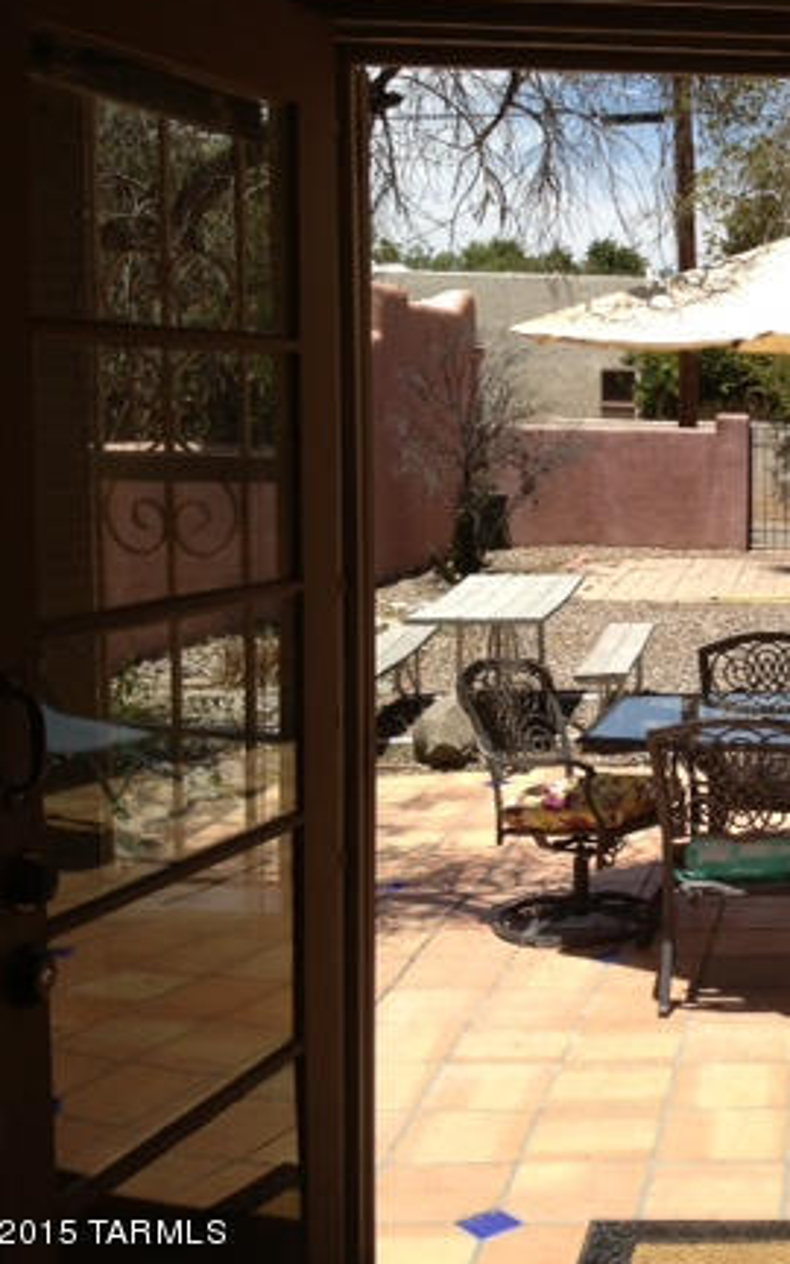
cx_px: 889
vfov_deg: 36.9
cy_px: 588
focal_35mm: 55
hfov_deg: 22.1
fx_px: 1895
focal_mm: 4.28
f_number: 2.4
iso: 64
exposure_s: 1/1672
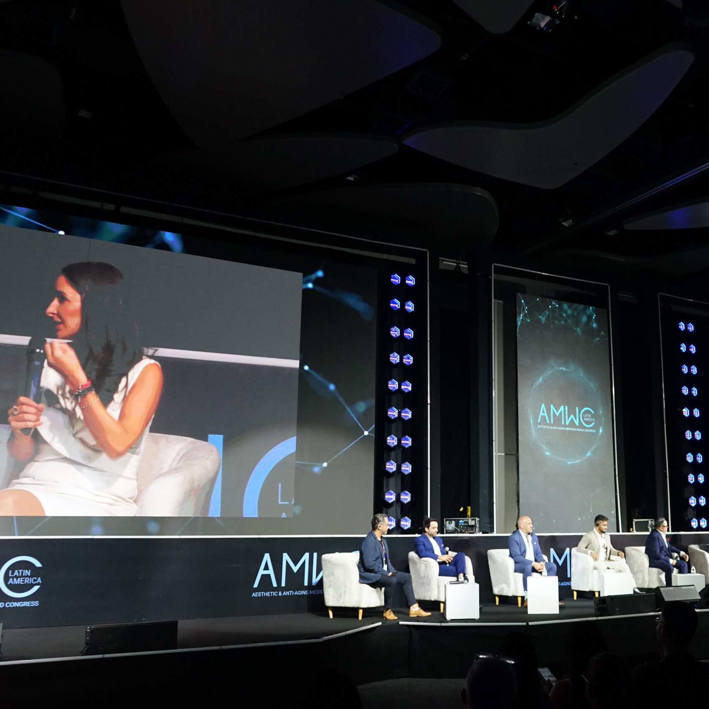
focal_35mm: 36
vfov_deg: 46.0
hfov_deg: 44.9
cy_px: 355
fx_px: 834
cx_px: 505
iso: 2000
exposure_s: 1/160
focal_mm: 28
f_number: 3.5
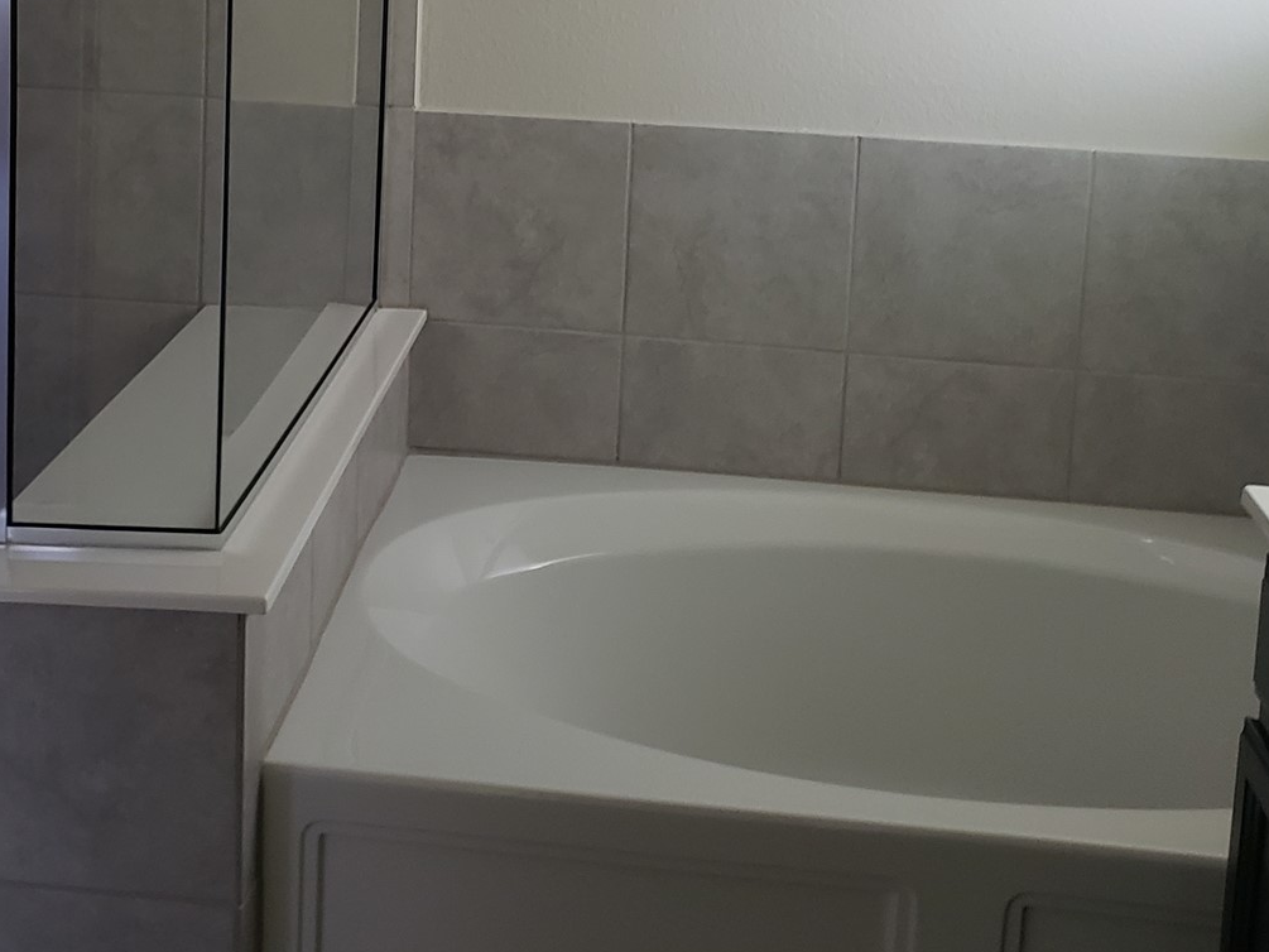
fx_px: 1943
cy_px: 32
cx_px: 398
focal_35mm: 53
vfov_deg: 26.3
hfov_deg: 35.7
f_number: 2.4
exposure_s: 1/50
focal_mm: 4.3
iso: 200
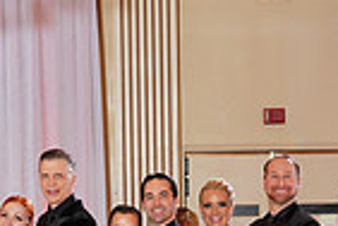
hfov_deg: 16.6
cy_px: 292
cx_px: 221
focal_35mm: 123
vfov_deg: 10.9
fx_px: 1155
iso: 1600
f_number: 5
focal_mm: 30
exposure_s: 1/200
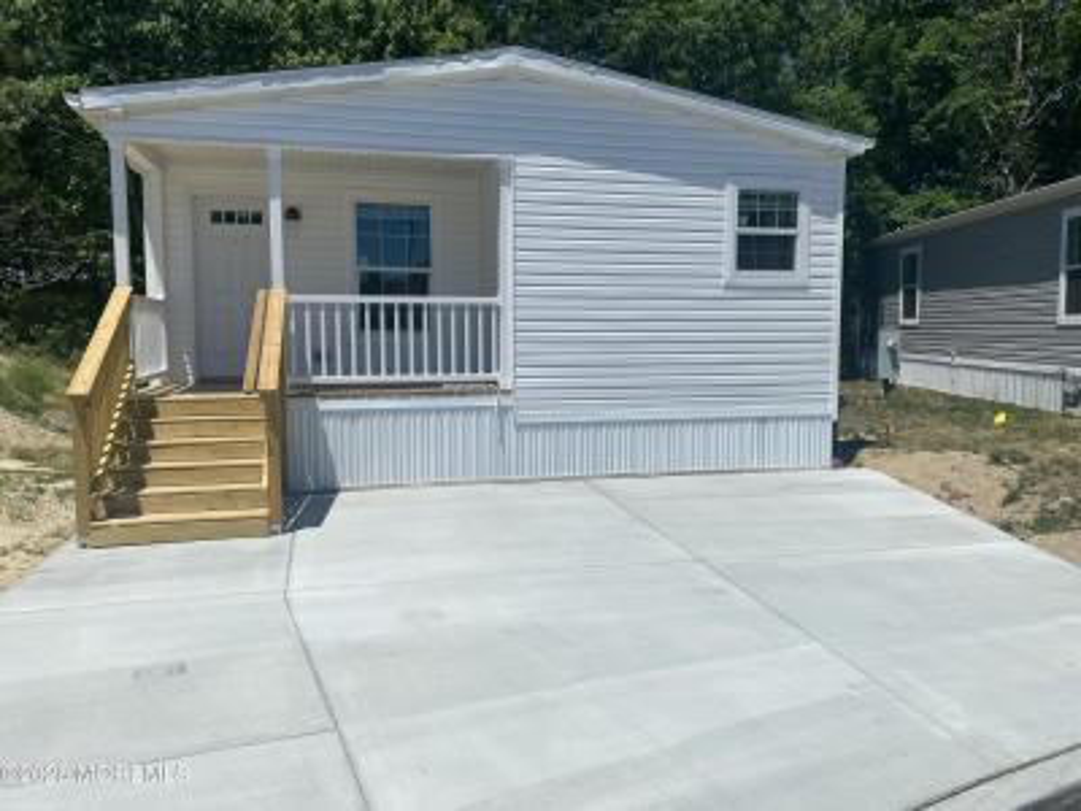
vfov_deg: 53.1
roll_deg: -1.1
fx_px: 812
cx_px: 540
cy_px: 406
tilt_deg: -3.2
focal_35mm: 26
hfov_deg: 67.3
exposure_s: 1/6061
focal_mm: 4.25
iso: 32
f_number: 1.8
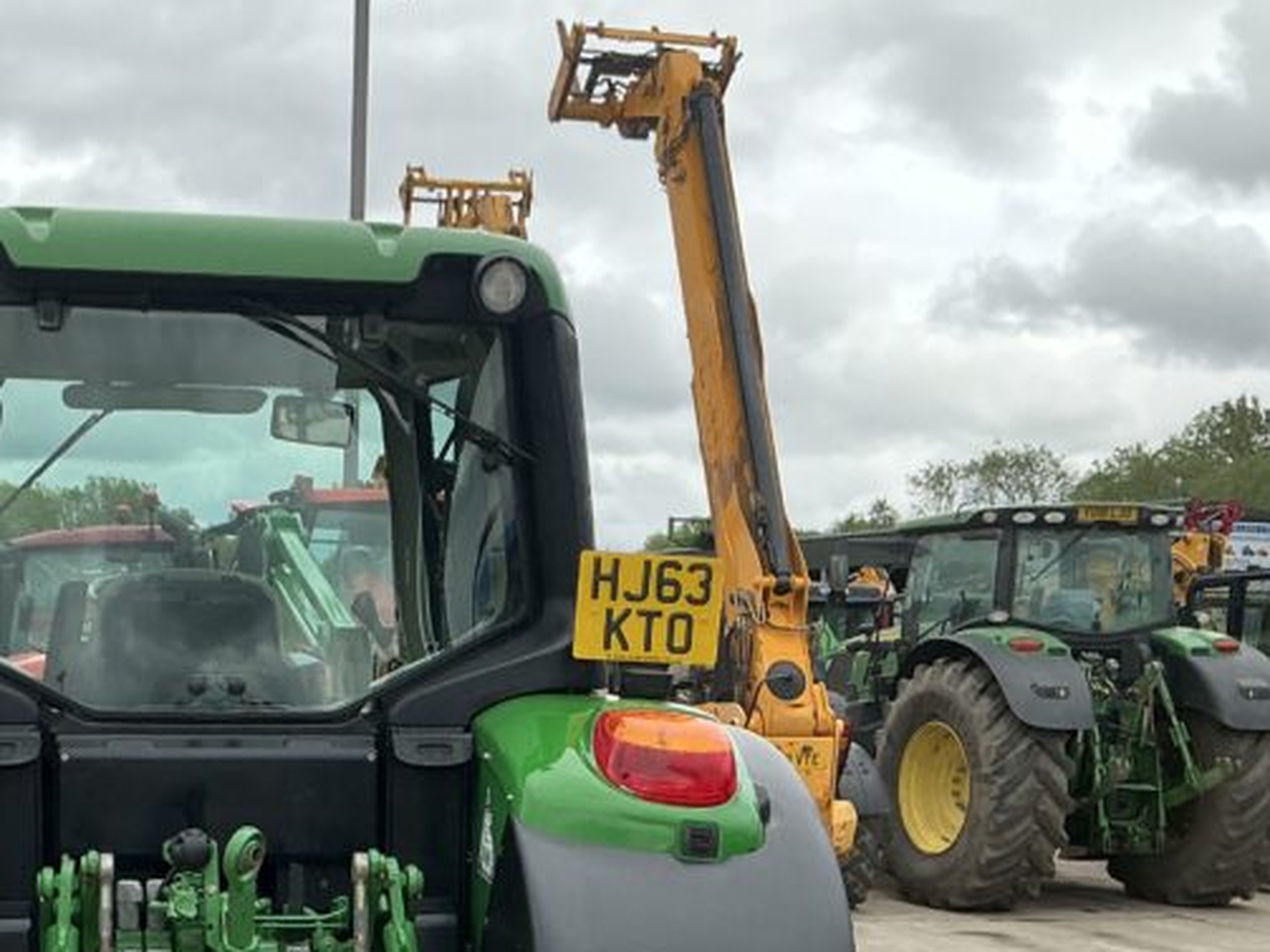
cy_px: 884
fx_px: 2091
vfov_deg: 24.8
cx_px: 364
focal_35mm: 57
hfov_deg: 33.3
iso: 25
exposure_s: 1/749
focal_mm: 3
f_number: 1.8
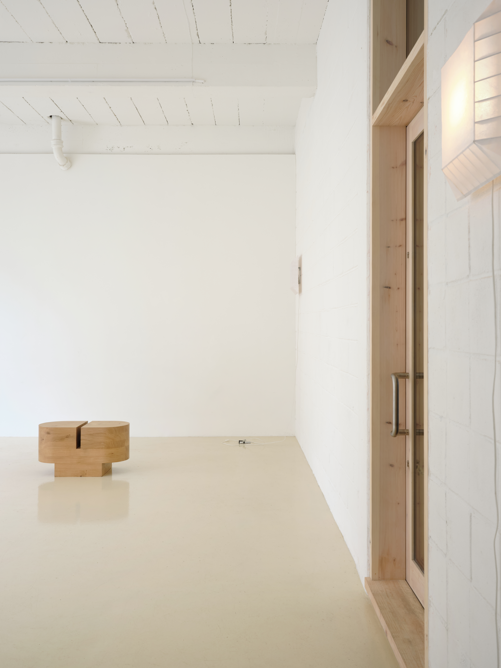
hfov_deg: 44.2
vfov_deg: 56.8
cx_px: 262
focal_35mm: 32
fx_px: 618
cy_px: 319
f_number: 13
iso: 400
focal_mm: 38.3
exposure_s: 1/4
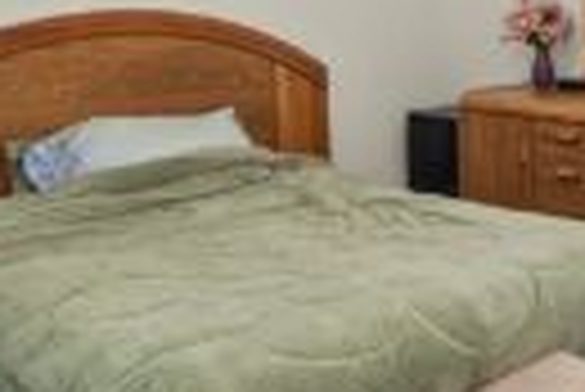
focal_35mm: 46
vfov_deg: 27.7
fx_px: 748
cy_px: 7
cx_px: 630
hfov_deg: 36.7
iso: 1000
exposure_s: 1/6
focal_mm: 15
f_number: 7.1
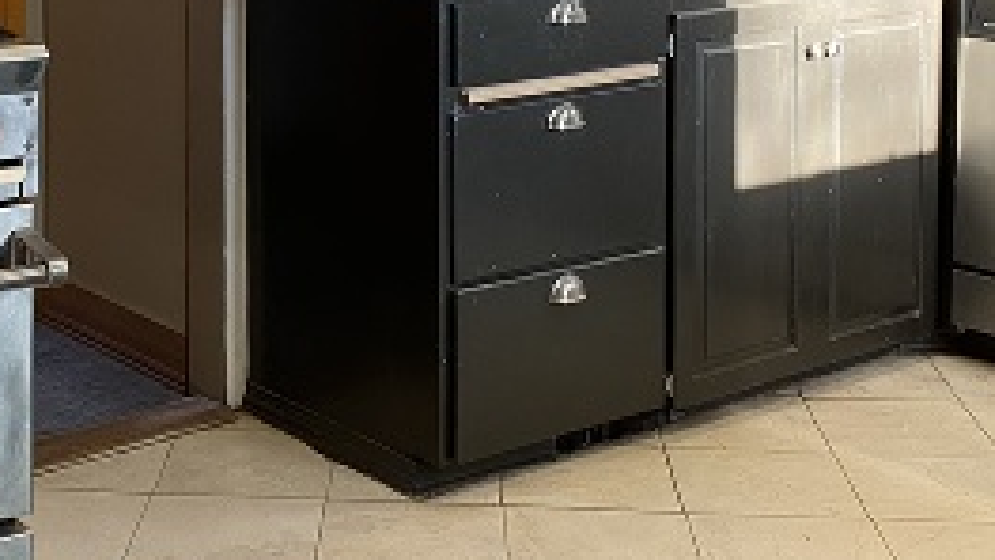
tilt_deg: -4.7
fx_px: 1821
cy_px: -87
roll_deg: -0.7
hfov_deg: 30.1
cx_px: 246
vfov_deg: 16.8
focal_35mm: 69
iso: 125
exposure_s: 1/60
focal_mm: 4.25
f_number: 1.8
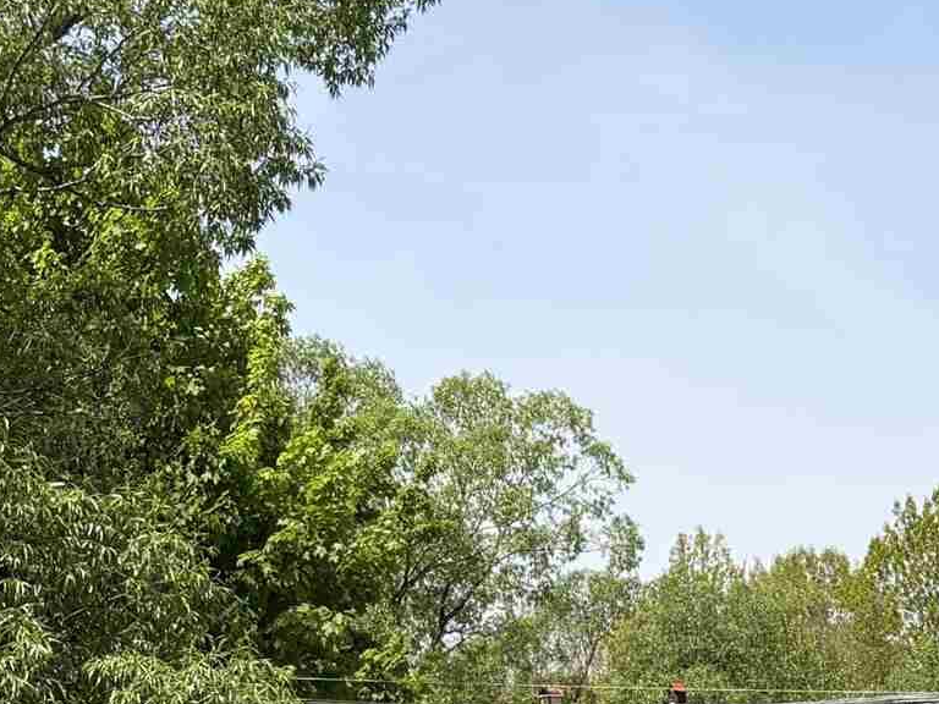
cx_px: 747
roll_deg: -2.3
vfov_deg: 13.1
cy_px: 1179
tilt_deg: -2.6
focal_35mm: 104
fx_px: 2821
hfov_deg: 18.7
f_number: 1.6
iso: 64
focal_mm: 5.96
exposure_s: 1/4608
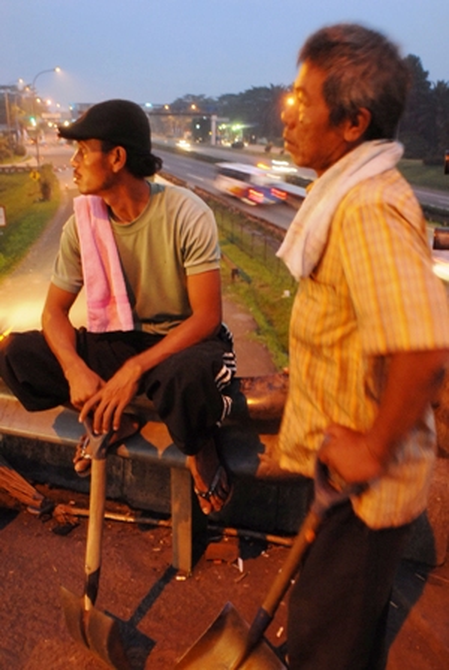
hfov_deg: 43.7
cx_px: 224
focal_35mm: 30
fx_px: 559
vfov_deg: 61.9
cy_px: 335
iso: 640
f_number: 2.8
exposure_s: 1/5
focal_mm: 20
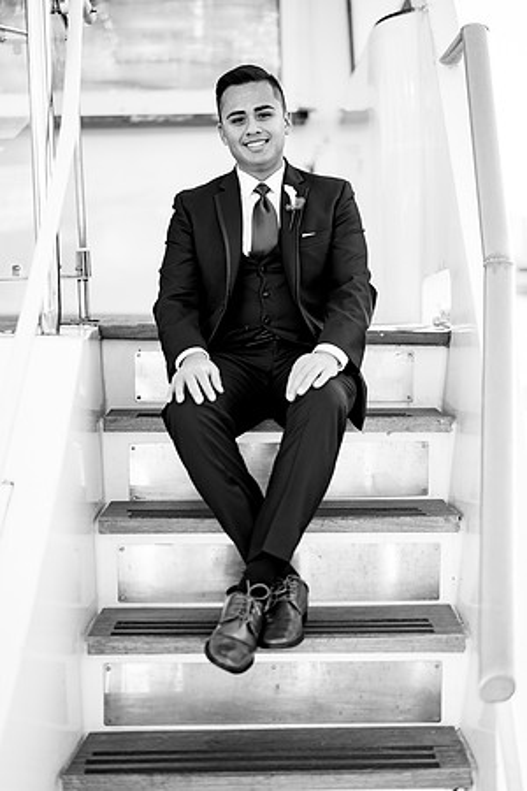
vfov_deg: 39.6
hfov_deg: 27.0
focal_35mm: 50
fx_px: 1098
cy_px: 396
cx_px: 264
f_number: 1.4
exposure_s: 1/1250
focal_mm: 50
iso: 160
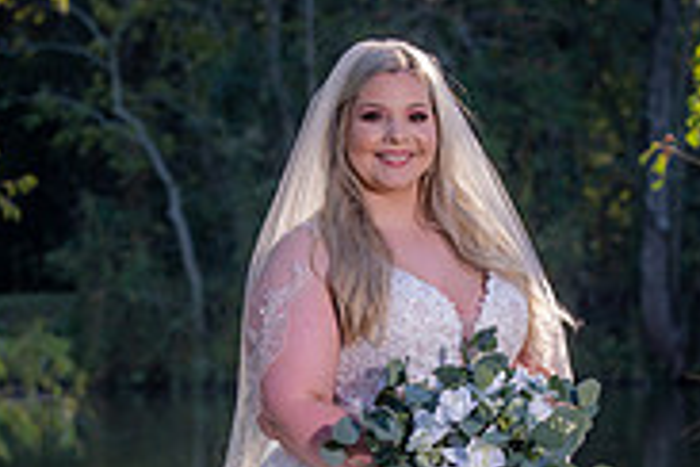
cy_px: 490
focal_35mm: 310
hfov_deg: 6.6
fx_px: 6027
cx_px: 352
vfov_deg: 4.4
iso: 100
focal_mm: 98
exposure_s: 1/125
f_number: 5.6
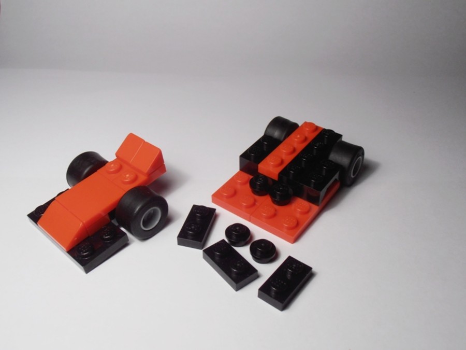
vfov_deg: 38.7
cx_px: 233
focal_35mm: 37
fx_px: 498
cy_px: 175
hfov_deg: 50.1
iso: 80
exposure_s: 1/100
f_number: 3.9
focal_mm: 6.61
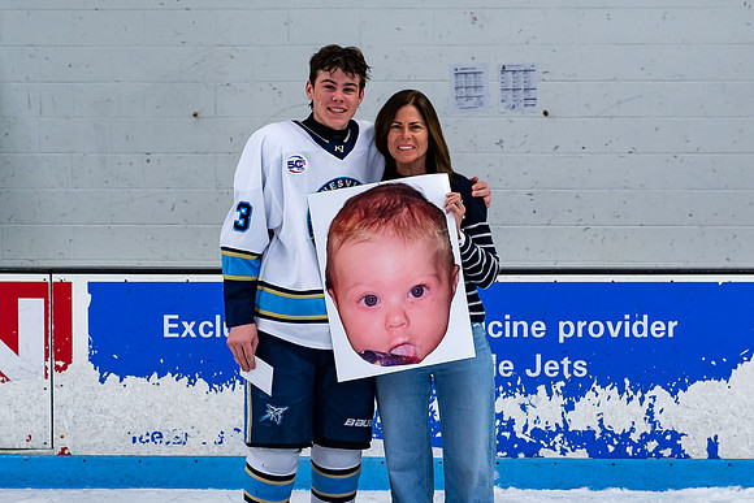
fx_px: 2212
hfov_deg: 19.3
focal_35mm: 106
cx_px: 379
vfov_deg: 13.0
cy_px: 275
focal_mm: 46
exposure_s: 1/250
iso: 500
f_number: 4.5
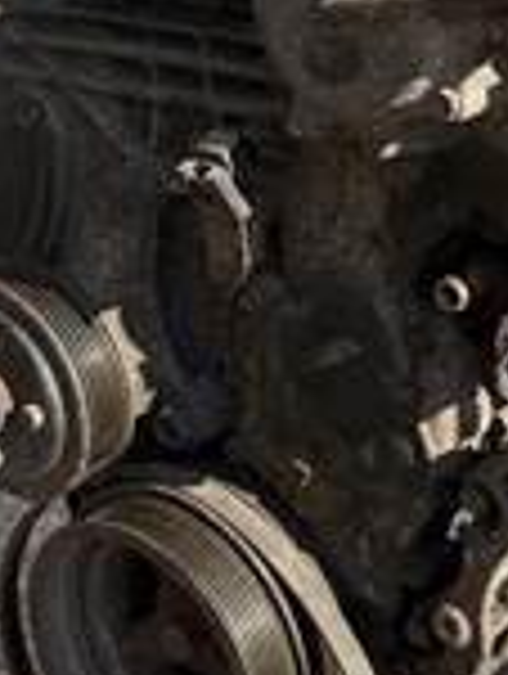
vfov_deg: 24.3
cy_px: 248
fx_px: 1561
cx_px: 533
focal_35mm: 80
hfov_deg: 17.9
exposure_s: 1/1271
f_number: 1.78
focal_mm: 6.76
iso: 80
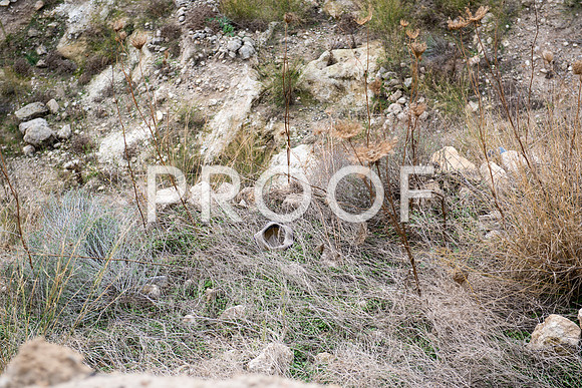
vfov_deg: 19.5
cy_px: 194
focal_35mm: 70
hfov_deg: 28.8
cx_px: 291
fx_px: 1132
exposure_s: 1/640
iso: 100
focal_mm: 70
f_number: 3.5
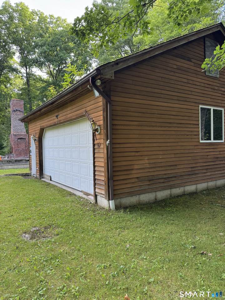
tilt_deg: -3.2
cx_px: 112
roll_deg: +2.4
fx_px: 208
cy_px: 150
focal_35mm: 24
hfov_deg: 56.8
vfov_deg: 71.6
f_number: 1.78
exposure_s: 1/197
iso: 64
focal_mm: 6.76
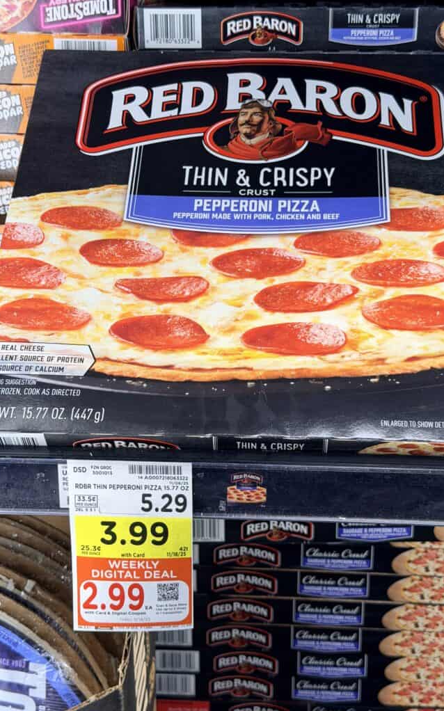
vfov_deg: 39.6
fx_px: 988
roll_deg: -0.6
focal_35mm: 51
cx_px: 245
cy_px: 356
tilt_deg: -22.1
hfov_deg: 25.3
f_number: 1.78
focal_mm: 6.76
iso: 50
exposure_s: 1/60
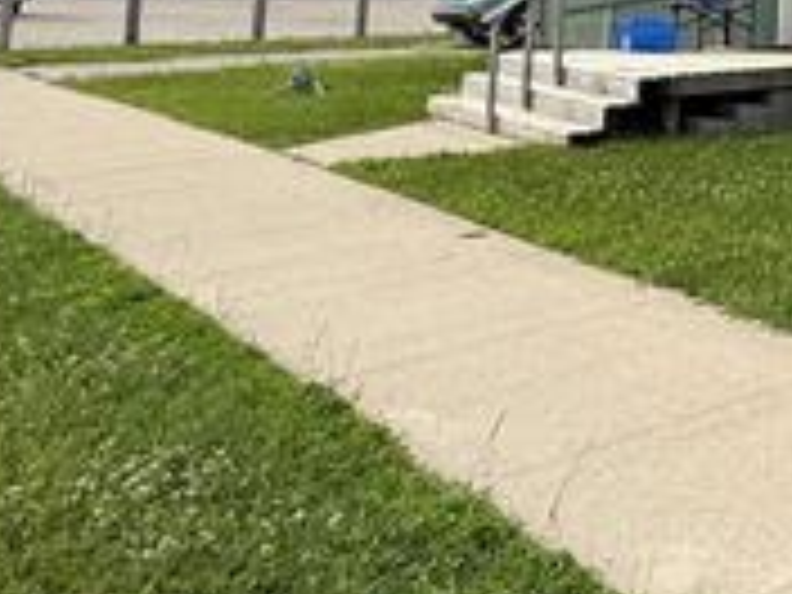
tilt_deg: +5.1
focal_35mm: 51
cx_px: 1156
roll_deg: -1.8
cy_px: -130
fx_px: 1167
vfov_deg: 25.5
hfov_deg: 27.4
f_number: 2.2
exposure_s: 1/1339
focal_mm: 2.22
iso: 64
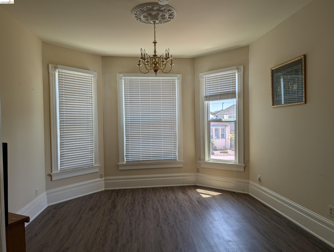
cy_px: 126
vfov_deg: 56.9
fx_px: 232
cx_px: 167
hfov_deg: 71.5
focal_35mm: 24
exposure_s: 1/680
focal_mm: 6.9
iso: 21
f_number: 1.68
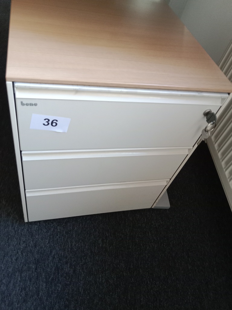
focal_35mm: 27
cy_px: 155
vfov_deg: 65.3
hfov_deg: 51.4
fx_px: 241
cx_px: 116
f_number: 2.2
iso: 482
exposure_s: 1/25
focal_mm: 3.65
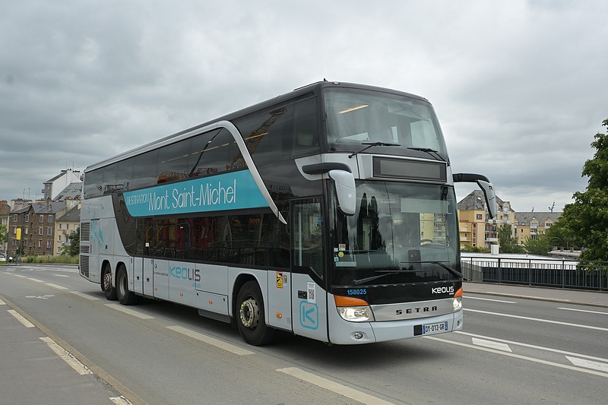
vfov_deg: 38.3
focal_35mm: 34
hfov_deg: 55.1
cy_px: 202
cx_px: 304
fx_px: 583
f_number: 7.1
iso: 500
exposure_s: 1/500
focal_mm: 23
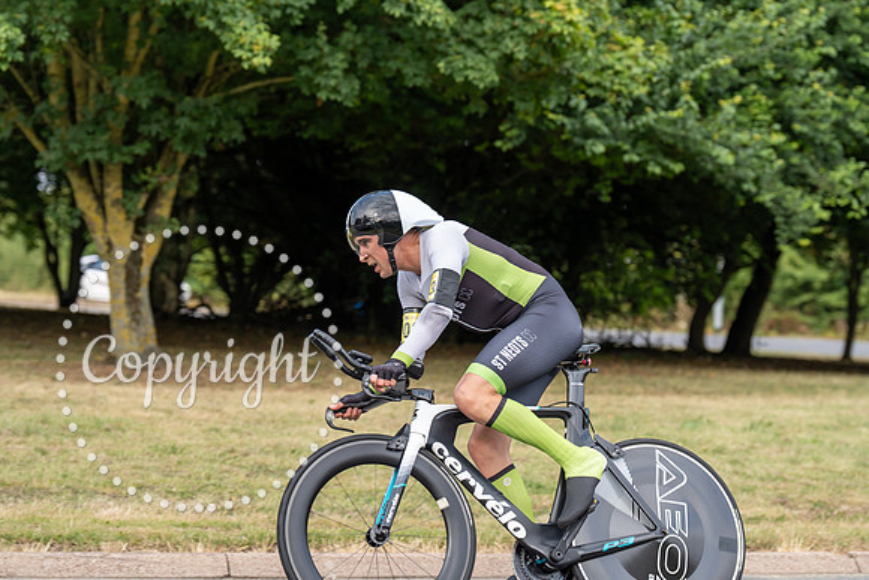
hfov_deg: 19.3
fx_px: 2559
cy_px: 290
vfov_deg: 12.9
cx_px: 434
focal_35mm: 106
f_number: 4
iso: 500
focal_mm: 106
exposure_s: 1/1000
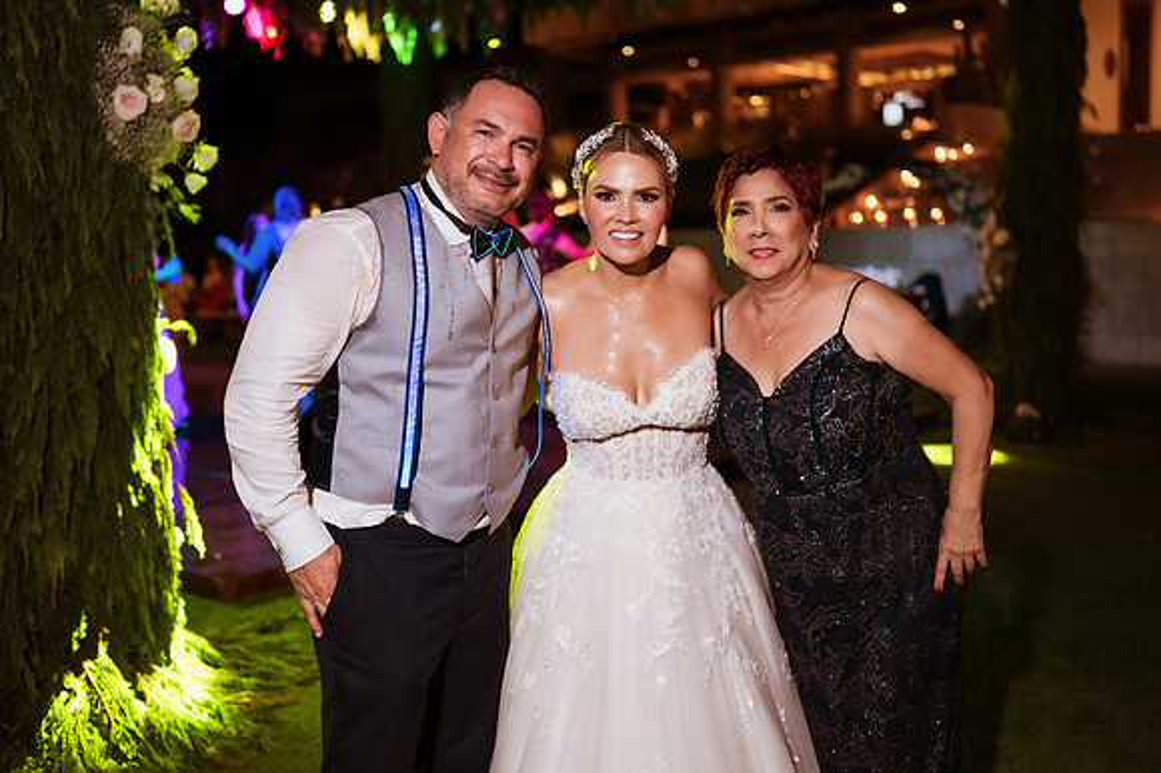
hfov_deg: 49.8
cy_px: 349
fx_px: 1250
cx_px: 600
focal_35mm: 39
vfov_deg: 34.3
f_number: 1.8
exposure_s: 1/160
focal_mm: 35
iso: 1600
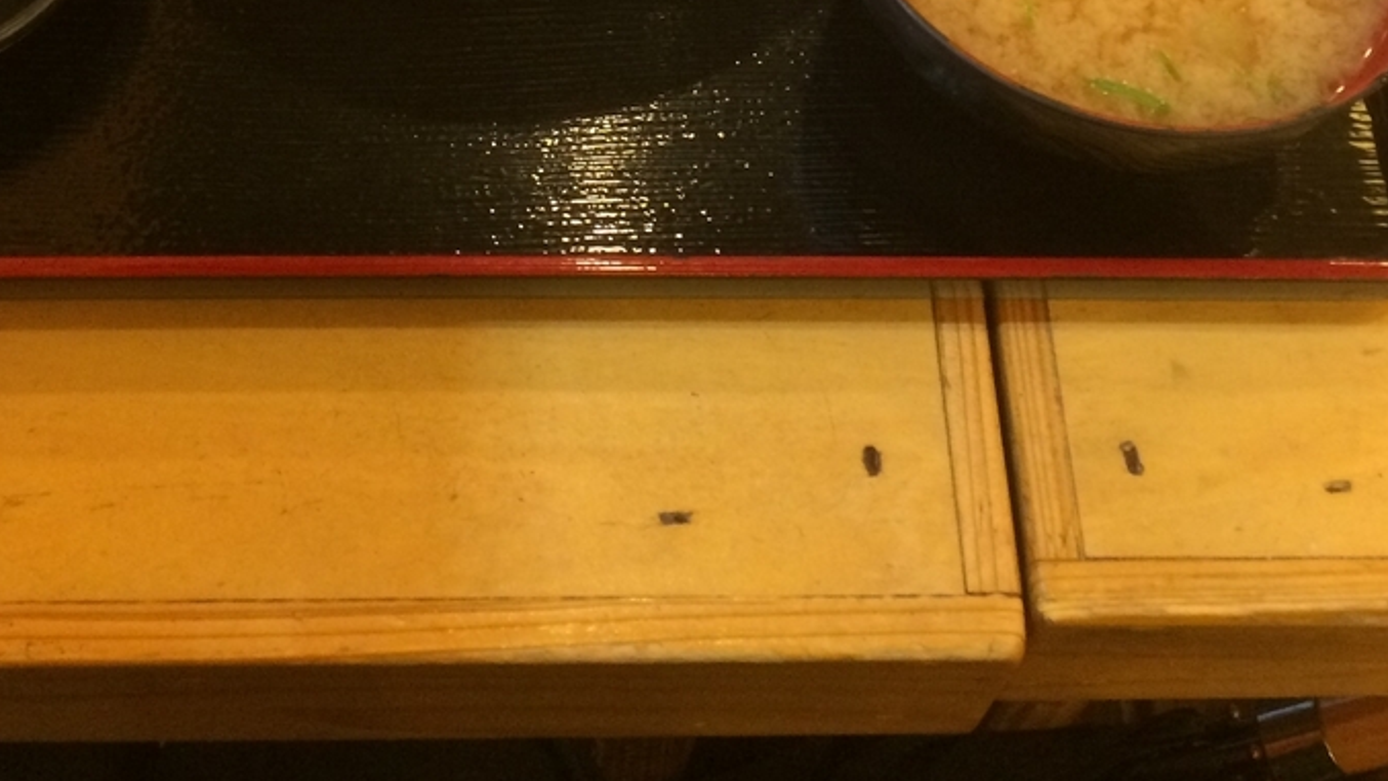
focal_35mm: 56
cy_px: -318
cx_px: 605
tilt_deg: -52.2
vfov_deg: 19.3
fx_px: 2061
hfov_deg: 37.2
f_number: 2.2
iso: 250
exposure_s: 1/24
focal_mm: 4.15
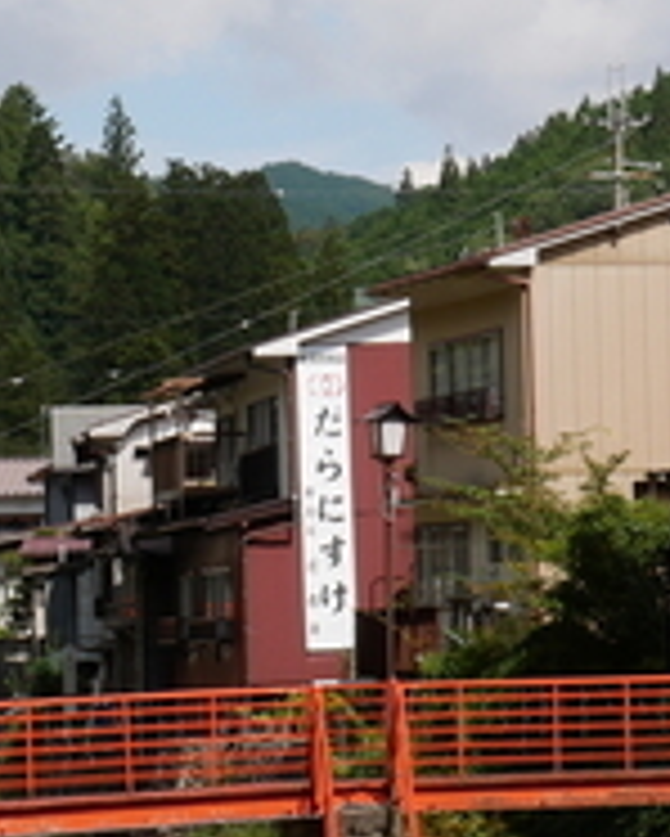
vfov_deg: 10.2
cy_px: 128
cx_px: 279
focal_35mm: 189
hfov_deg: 8.2
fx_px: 4681
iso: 200
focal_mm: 30
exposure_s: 1/400
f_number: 10
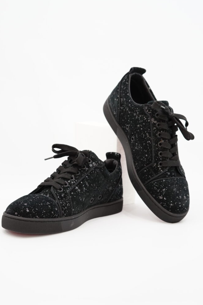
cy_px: 152
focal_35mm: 52
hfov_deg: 26.0
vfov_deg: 38.2
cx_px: 99
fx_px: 440
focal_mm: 50
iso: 640
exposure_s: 1/6
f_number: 6.3
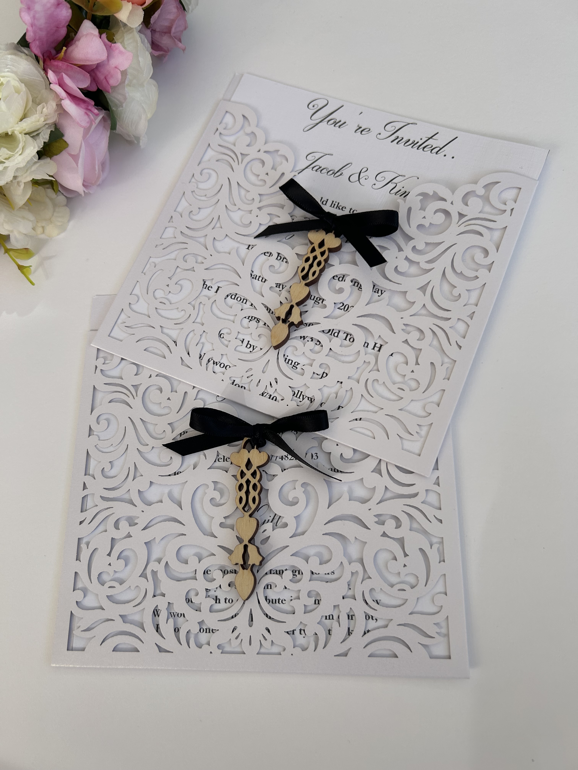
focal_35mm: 26
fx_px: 579
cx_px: 289
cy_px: 385
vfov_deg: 67.3
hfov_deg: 53.1
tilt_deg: -72.9
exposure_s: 1/780
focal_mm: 5.7
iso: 50
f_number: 1.5
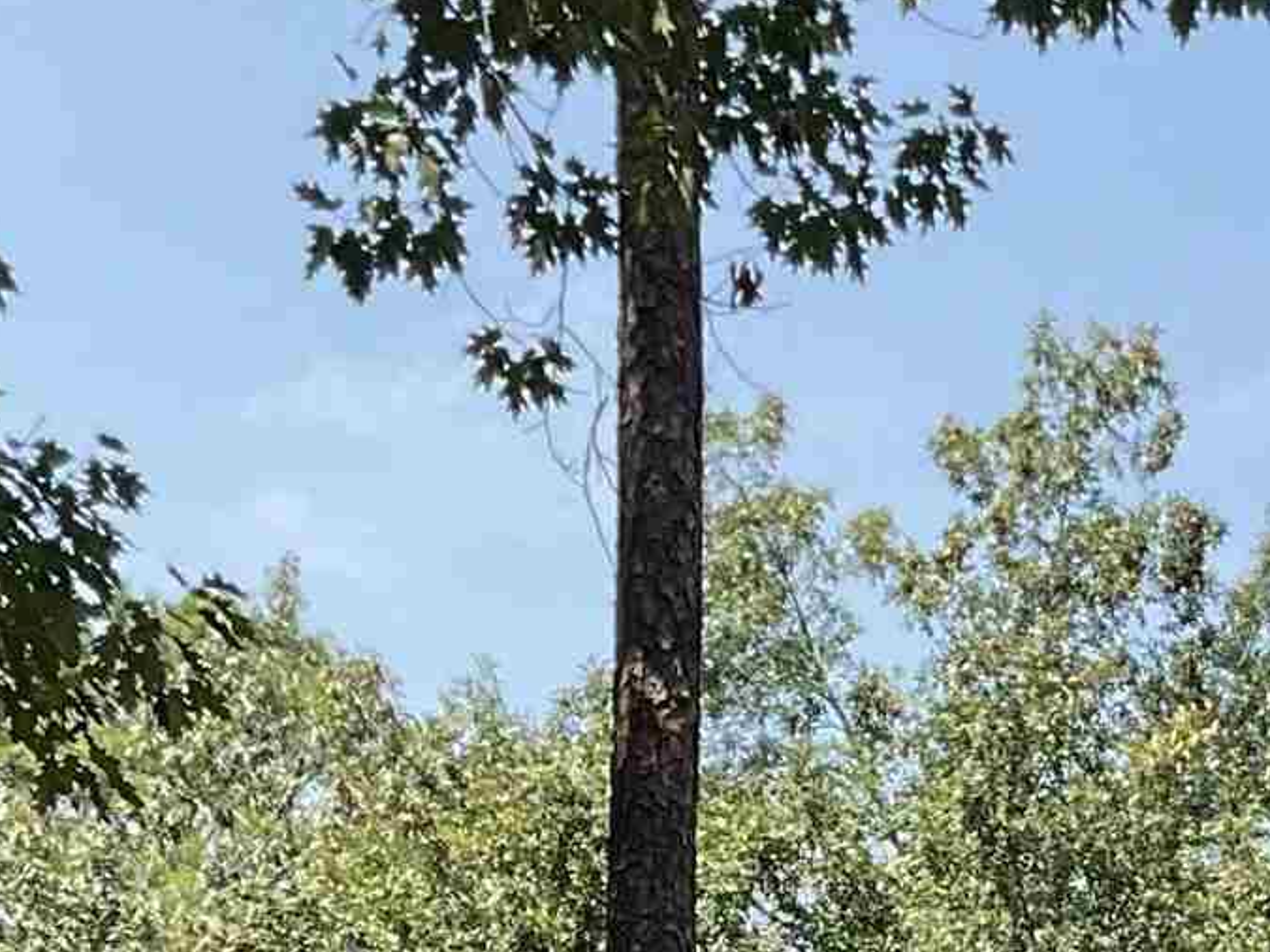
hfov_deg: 14.8
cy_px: 1977
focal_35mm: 132
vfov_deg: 10.3
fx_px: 4842
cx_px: 1099
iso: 16
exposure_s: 1/635
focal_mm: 3
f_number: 1.8
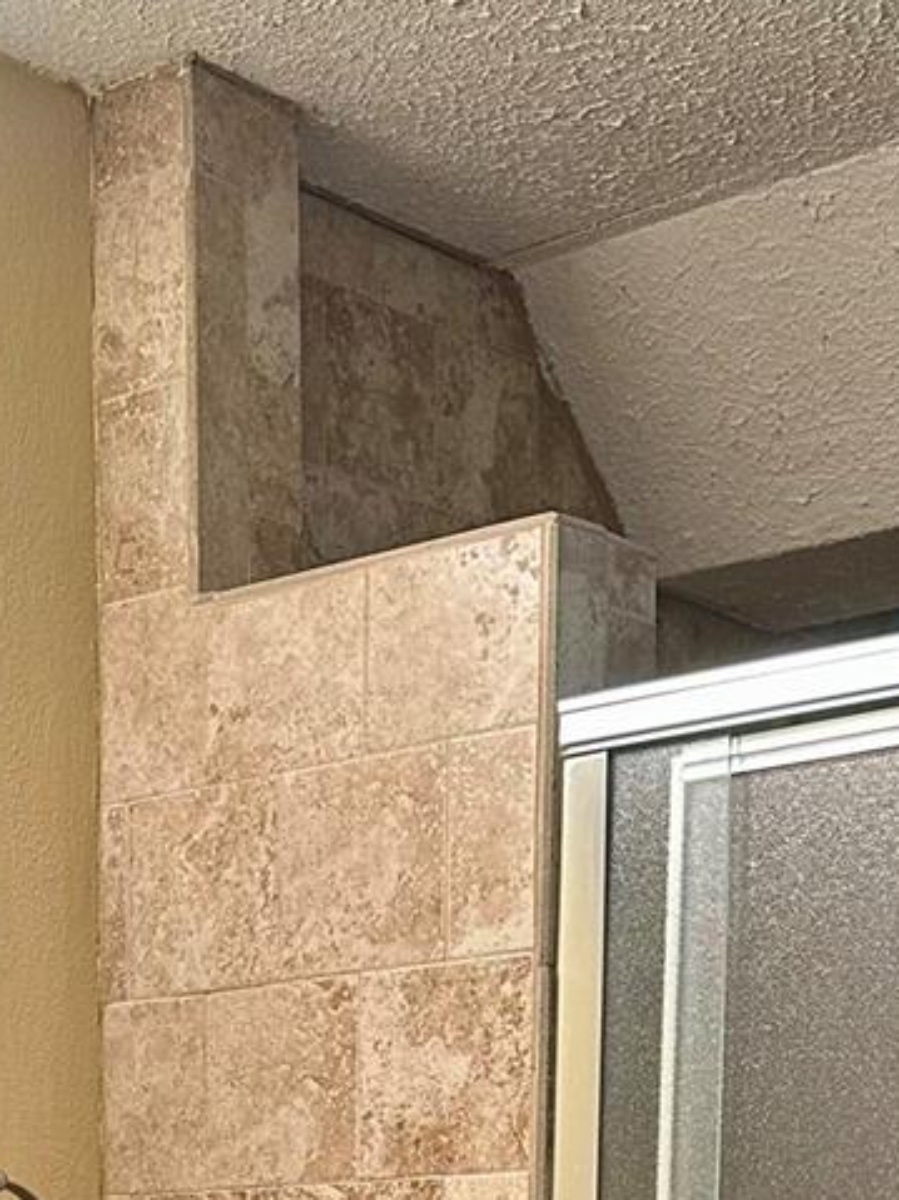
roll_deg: +0.4
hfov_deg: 18.8
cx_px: 90
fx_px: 2668
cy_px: 1706
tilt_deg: -7.9
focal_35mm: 77
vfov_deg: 21.9
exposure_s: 1/60
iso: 200
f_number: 1.78
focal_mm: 6.86
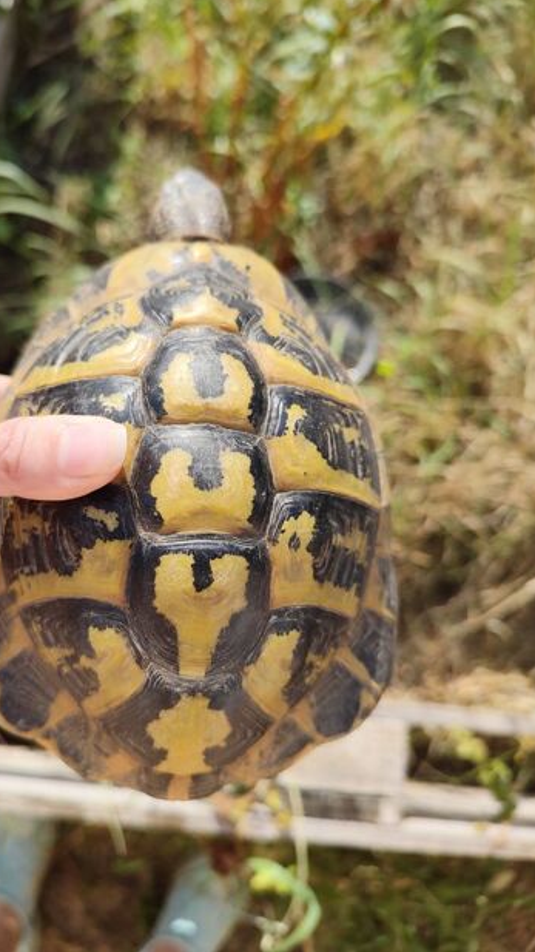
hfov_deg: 44.1
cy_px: 460
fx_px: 656
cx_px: 205
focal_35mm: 26
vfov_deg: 71.9
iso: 50
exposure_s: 1/577
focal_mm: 6.19
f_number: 1.65
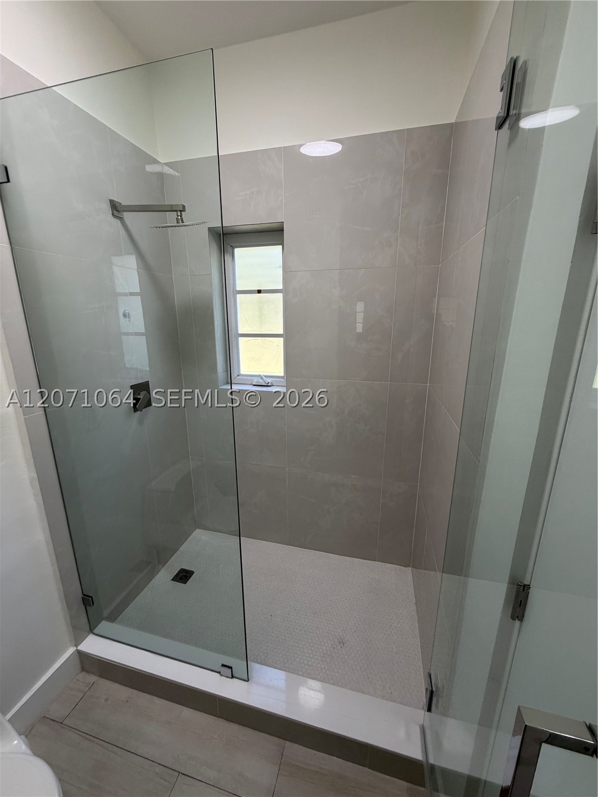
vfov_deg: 102.1
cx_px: 299
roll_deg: +0.4
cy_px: 398
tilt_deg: -13.6
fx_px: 322
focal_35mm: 14
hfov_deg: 85.7
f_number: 2.2
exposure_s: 1/120
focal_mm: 2.22
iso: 160
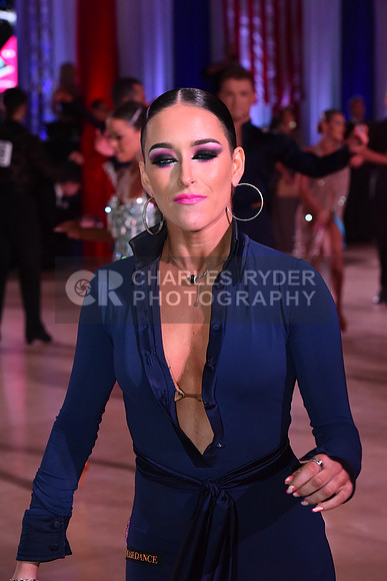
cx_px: 194
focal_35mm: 112
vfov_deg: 18.3
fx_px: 1805
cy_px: 290
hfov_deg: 12.2
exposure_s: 1/320
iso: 2500
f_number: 8
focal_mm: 112
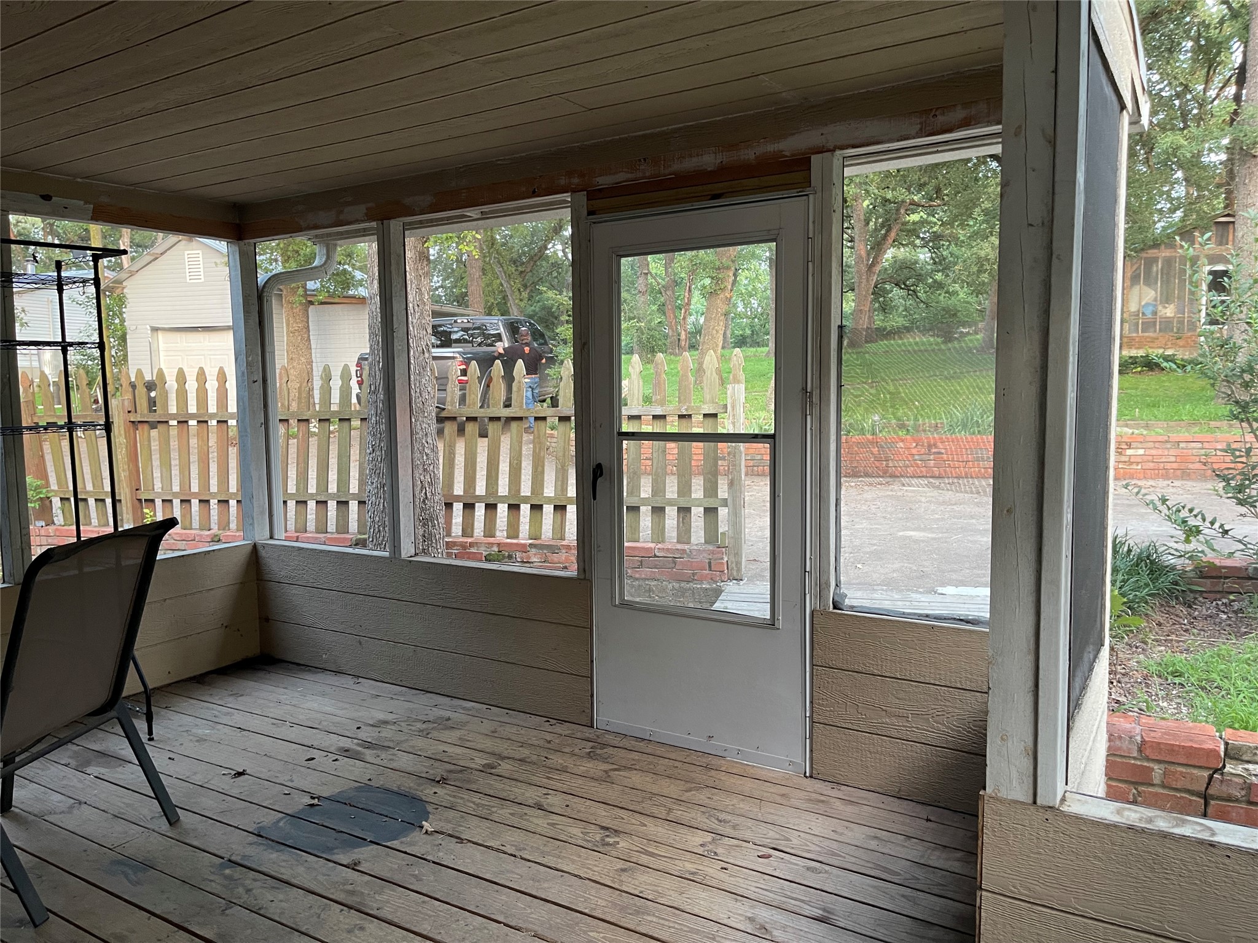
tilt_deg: -5.9
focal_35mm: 25
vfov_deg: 54.9
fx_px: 909
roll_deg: +1.1
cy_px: 472
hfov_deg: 69.4
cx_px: 629
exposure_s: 1/60
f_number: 1.6
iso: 250
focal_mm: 5.1
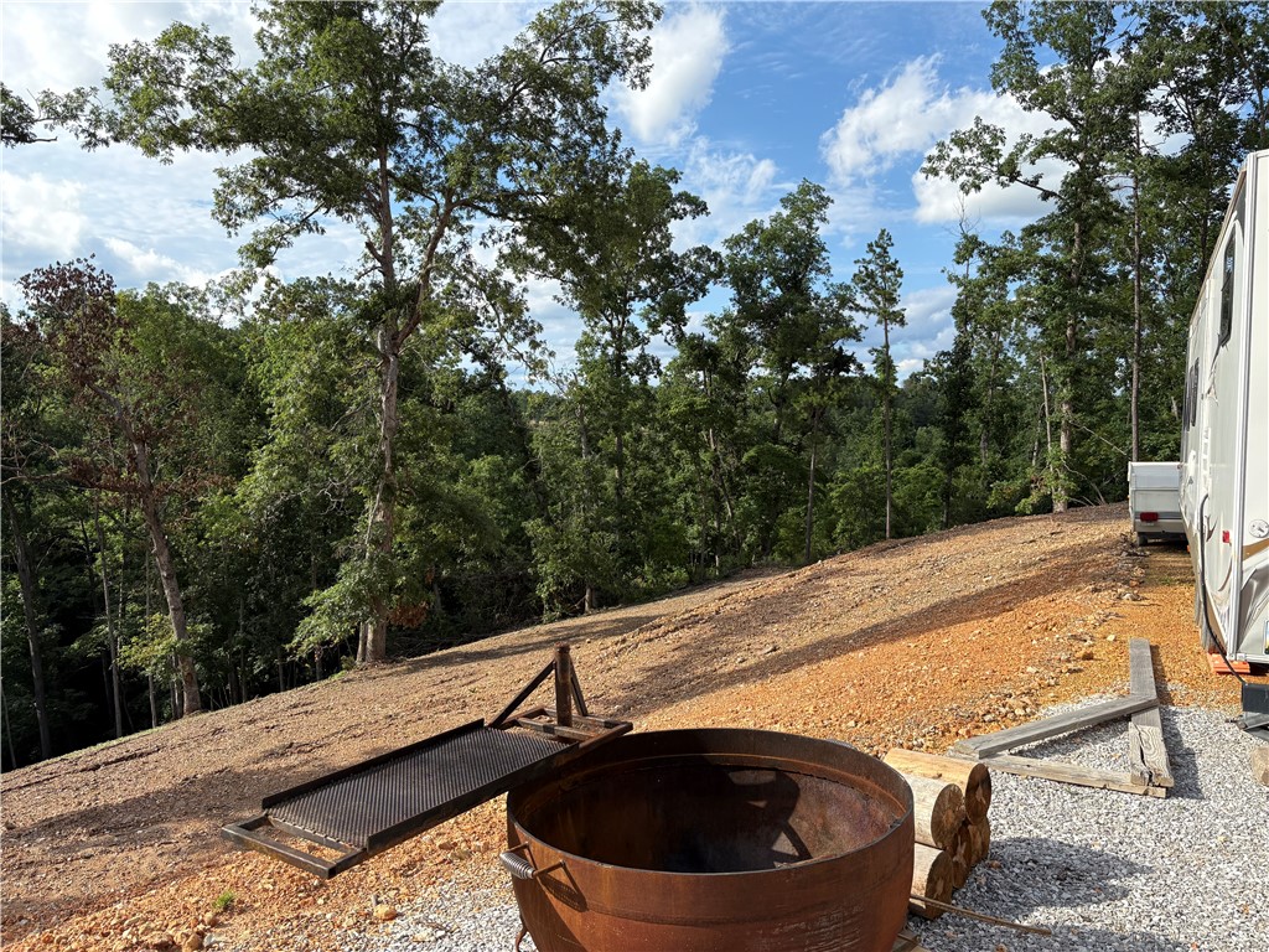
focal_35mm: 26
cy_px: 476
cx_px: 634
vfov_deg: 53.1
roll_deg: +0.0
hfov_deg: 67.3
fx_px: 953
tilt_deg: -3.8
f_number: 1.6
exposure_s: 1/2208
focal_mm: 5.96
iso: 50
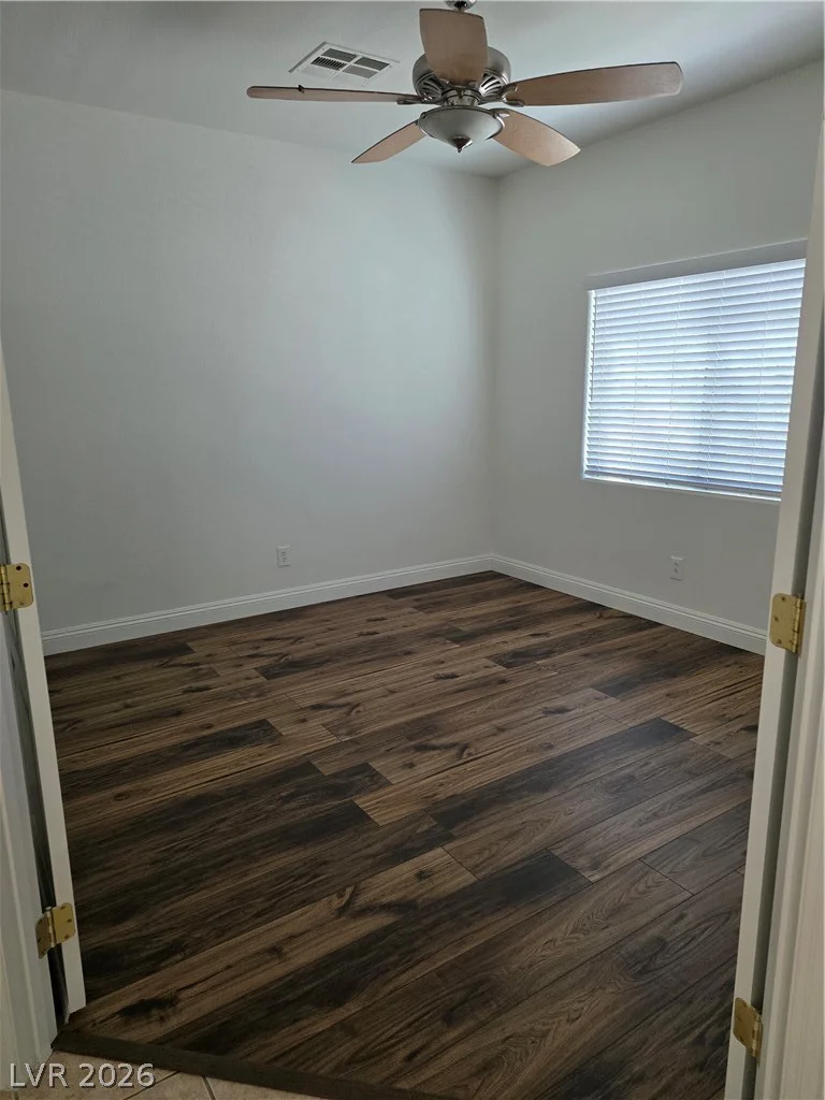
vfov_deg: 73.9
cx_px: 412
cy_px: 550
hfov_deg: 58.9
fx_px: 731
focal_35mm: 23
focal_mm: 6.25
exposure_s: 1/180
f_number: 1.7
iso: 160
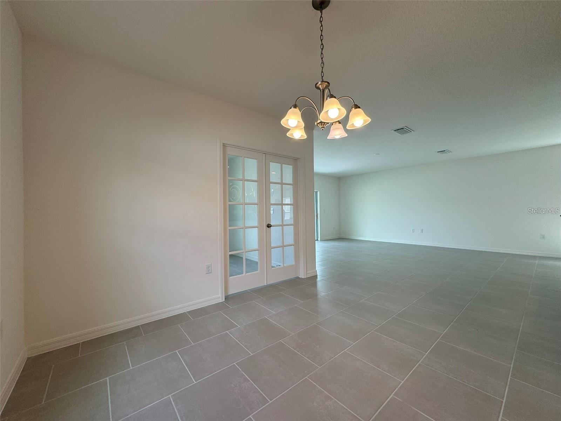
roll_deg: +1.0
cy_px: 210
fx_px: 227
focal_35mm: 14
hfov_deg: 102.1
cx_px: 280
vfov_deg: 85.7
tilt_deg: +0.3
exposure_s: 1/120
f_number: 2.2
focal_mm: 2.22
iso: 64
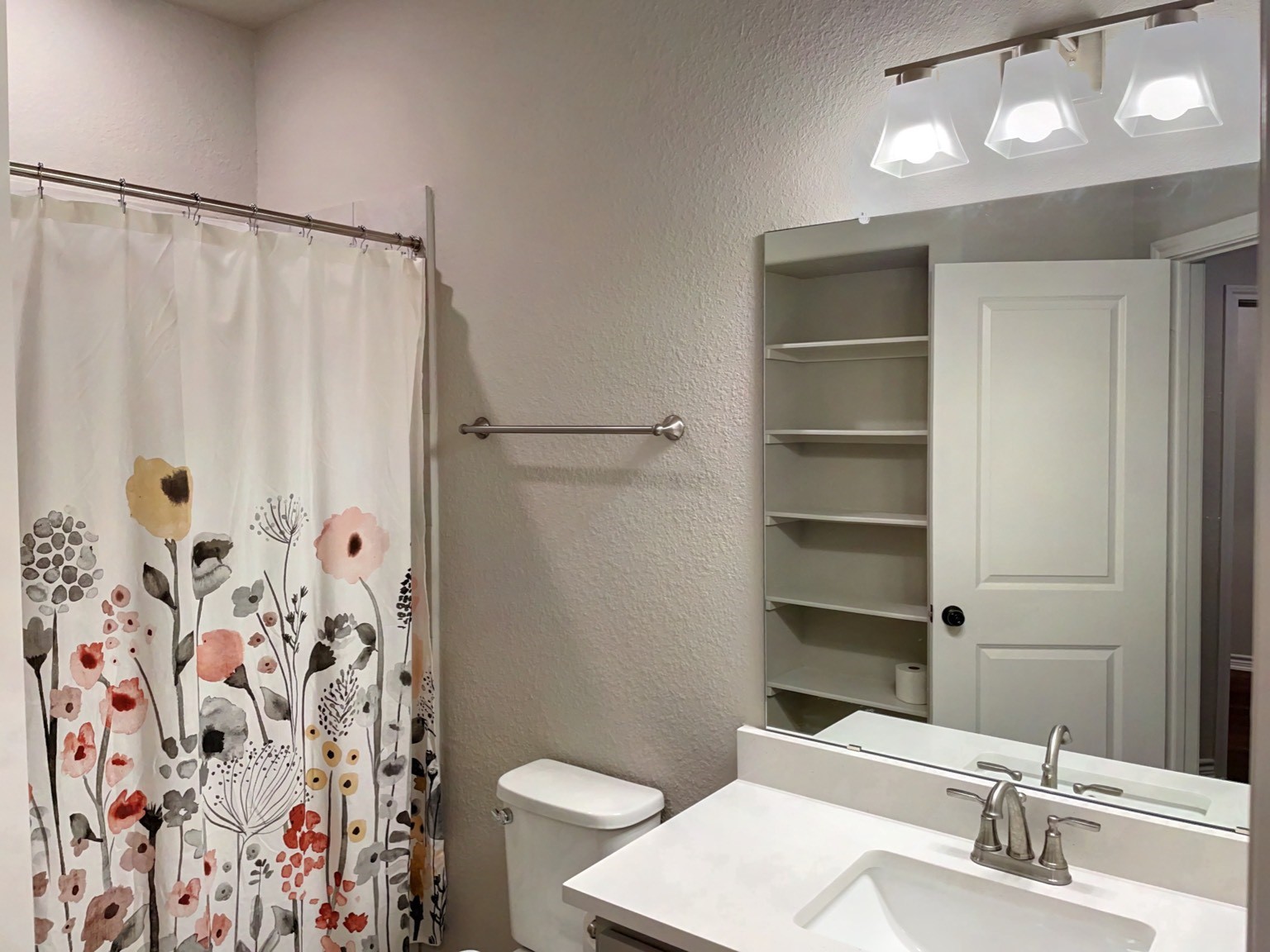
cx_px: 635
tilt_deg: -1.9
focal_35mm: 26
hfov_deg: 67.3
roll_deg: +0.5
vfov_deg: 53.1
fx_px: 954
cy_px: 476
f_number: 1.6
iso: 100
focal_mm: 4.2
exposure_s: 1/120
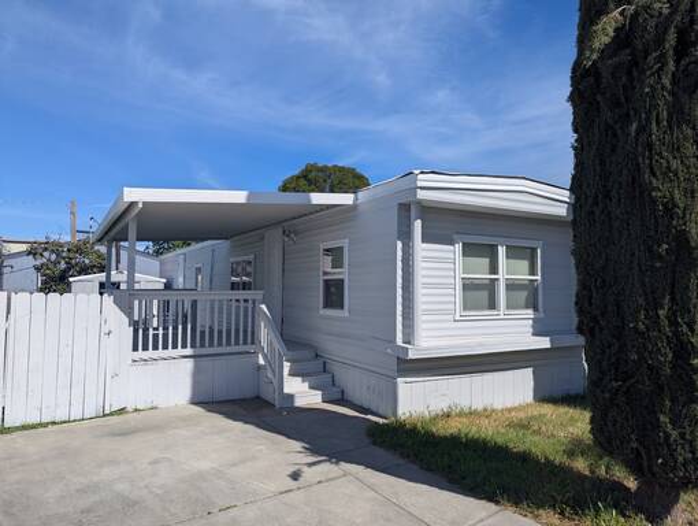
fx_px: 485
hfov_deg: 71.5
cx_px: 349
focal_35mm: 24
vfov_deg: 56.9
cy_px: 263
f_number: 1.85
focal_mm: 6.81
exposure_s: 1/3333
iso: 41
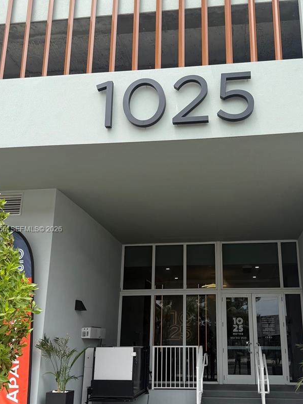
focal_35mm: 36
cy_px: 230
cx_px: 196
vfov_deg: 51.2
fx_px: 420
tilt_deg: +16.0
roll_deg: +0.0
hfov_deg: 39.3
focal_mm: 6.76
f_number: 1.78
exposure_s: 1/1464
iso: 100
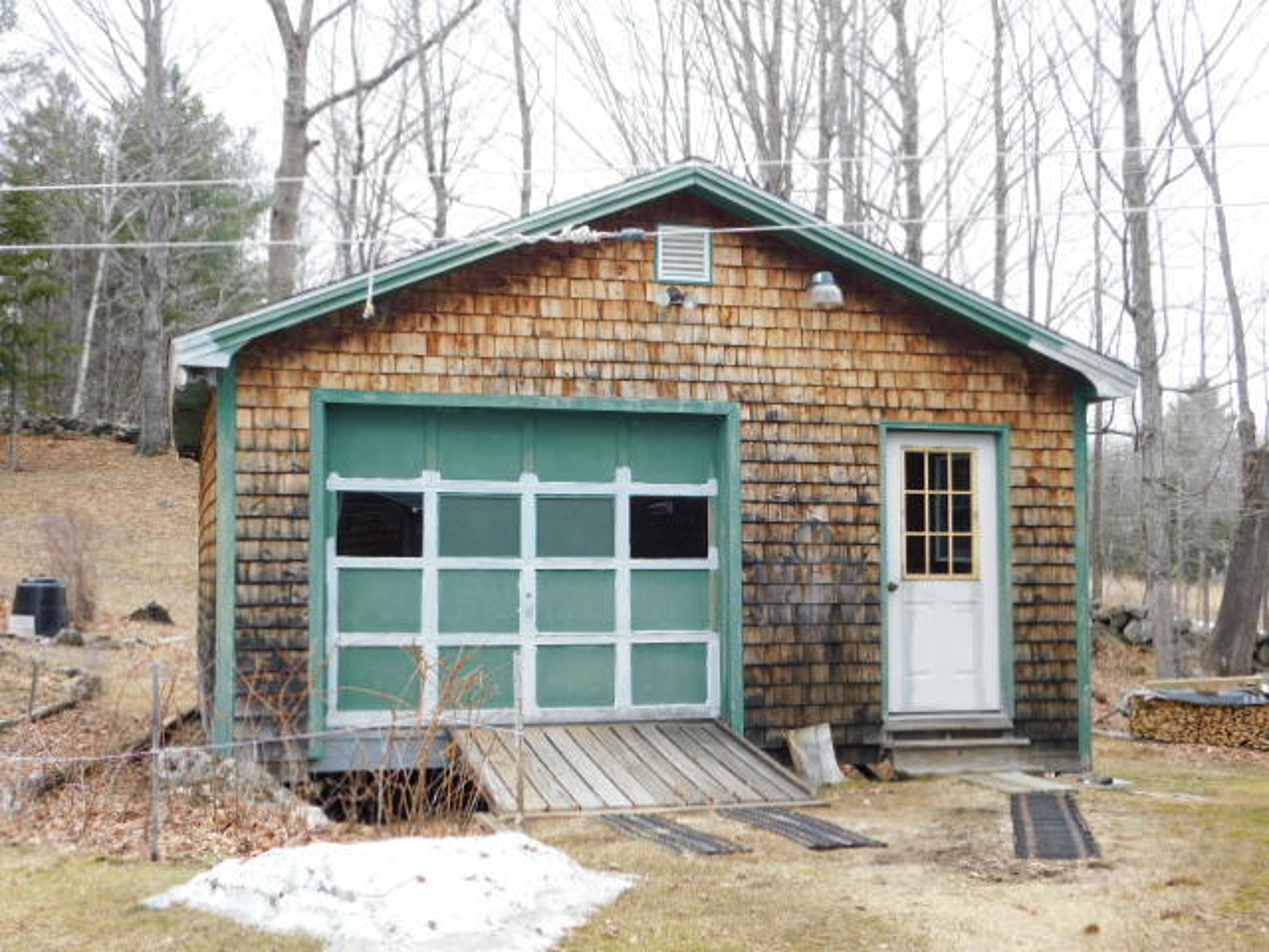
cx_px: 634
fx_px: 1650
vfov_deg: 32.2
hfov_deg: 42.1
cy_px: 476
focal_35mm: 45
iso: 125
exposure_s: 1/100
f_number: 3.7
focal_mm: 8
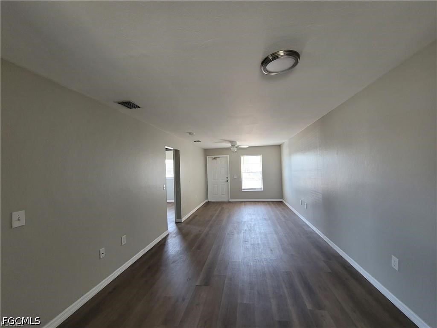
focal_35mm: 13
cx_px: 218
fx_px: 164
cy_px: 164
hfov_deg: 106.2
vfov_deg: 89.9
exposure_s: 1/60
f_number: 2.2
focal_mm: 2.2
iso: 200
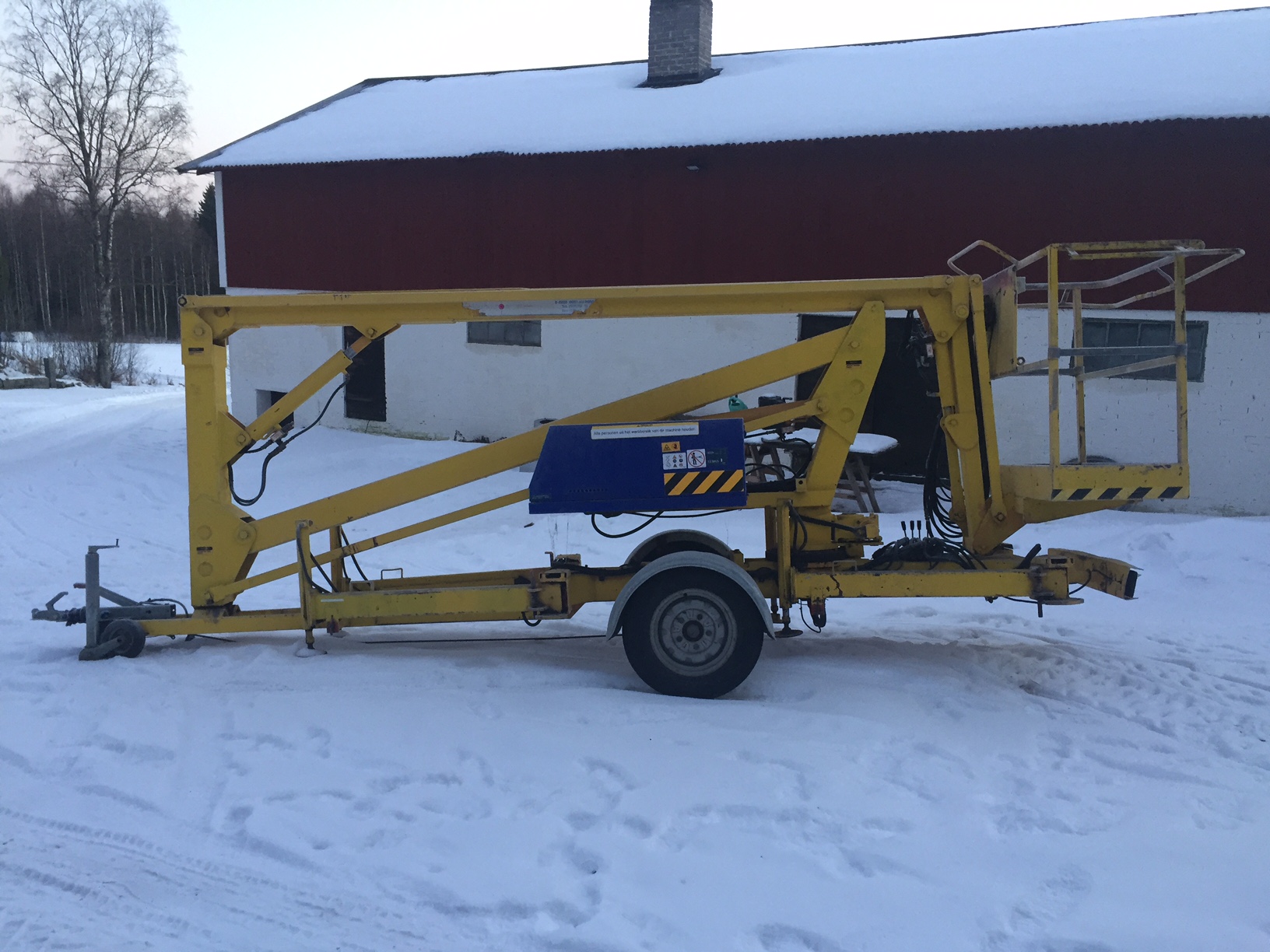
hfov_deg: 61.7
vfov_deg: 48.2
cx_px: 635
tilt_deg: -10.8
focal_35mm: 29
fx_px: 1064
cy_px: 476
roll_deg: -0.3
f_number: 2.2
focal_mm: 4.15
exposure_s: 1/33
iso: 125
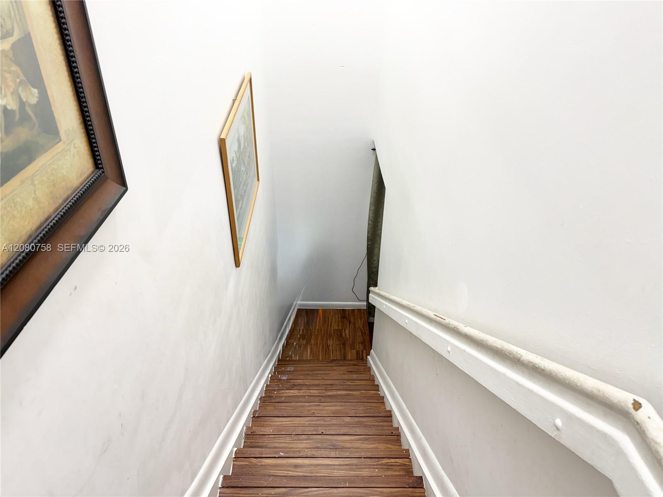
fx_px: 460
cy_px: 248
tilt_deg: -34.9
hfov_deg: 71.6
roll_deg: -0.5
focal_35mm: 24
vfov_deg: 56.8
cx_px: 332
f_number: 1.78
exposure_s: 1/120
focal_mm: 6.76
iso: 100
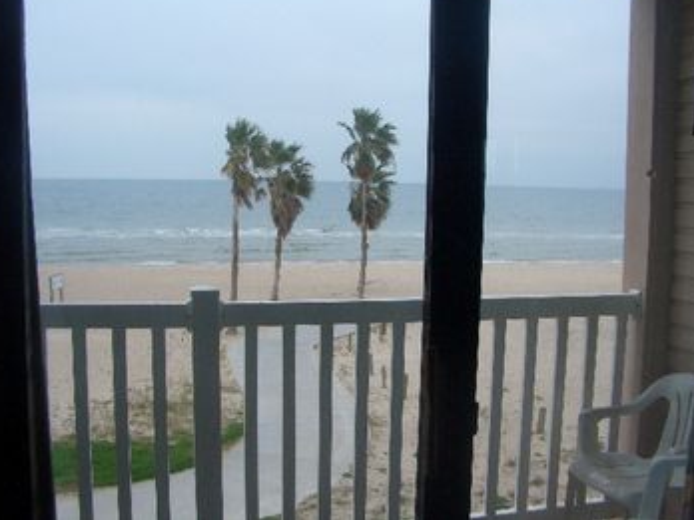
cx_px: 339
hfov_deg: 50.1
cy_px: 247
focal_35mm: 37
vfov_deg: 38.7
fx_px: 742
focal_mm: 5.8
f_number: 4.3
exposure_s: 1/160
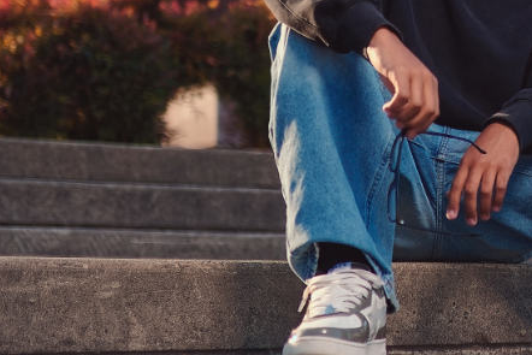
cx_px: 490
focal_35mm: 81
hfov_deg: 24.3
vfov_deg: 16.8
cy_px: 121
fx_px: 1197
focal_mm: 35
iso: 100
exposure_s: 1/2500
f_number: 1.4
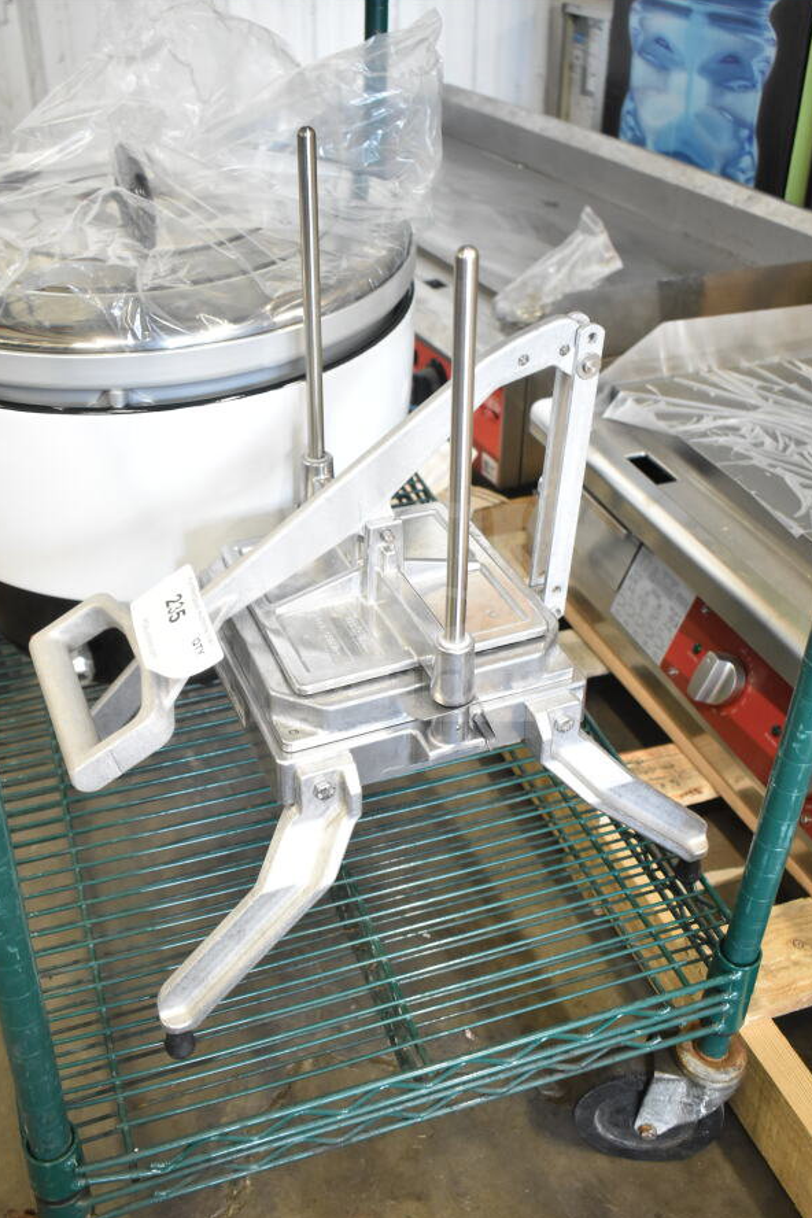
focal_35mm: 36
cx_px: 403
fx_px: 1201
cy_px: 612
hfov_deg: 37.3
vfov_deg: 53.8
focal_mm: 23
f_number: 3.8
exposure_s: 1/40
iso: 1800
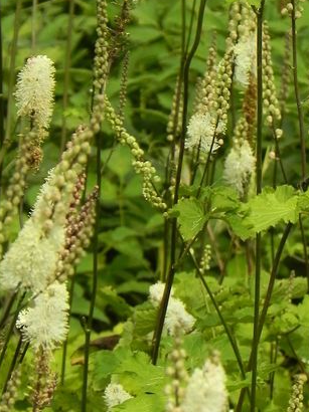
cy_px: 82
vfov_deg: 3.5
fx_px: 6767
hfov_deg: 2.6
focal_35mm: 568
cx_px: 293
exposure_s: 1/320
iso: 160
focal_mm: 51.8
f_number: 5.6
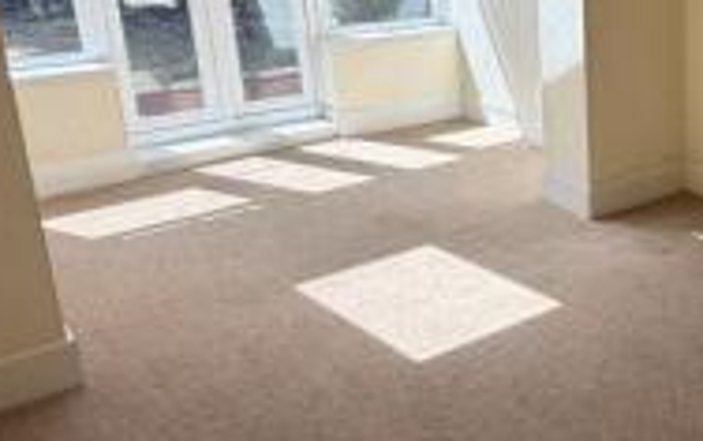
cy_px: 129
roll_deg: -0.6
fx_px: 882
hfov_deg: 37.7
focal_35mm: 46
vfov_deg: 27.8
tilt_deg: -15.7
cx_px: 735
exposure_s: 1/207
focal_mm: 2.22
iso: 40
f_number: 2.2
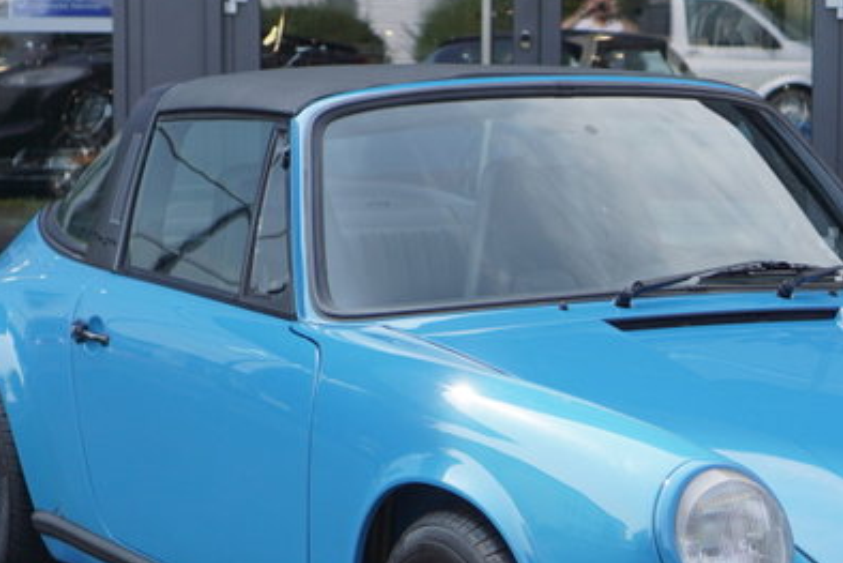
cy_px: 442
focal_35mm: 136
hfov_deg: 15.0
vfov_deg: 10.0
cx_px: 674
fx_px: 3193
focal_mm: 35
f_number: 3.2
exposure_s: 1/1250
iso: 160
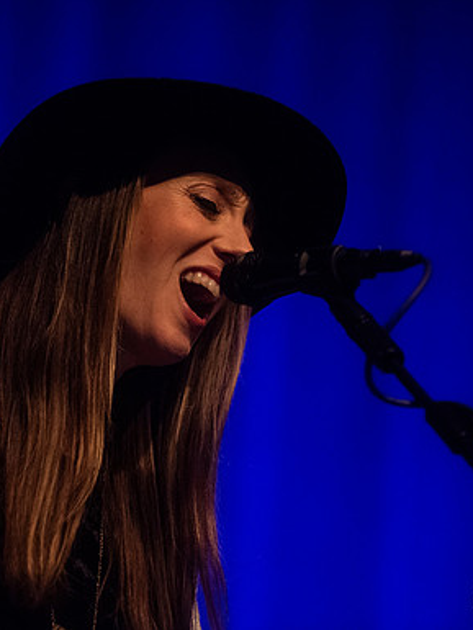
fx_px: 5281
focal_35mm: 290
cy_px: 315
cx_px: 193
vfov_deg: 6.8
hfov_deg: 5.1
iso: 2500
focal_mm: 200
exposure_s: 1/125
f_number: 3.2
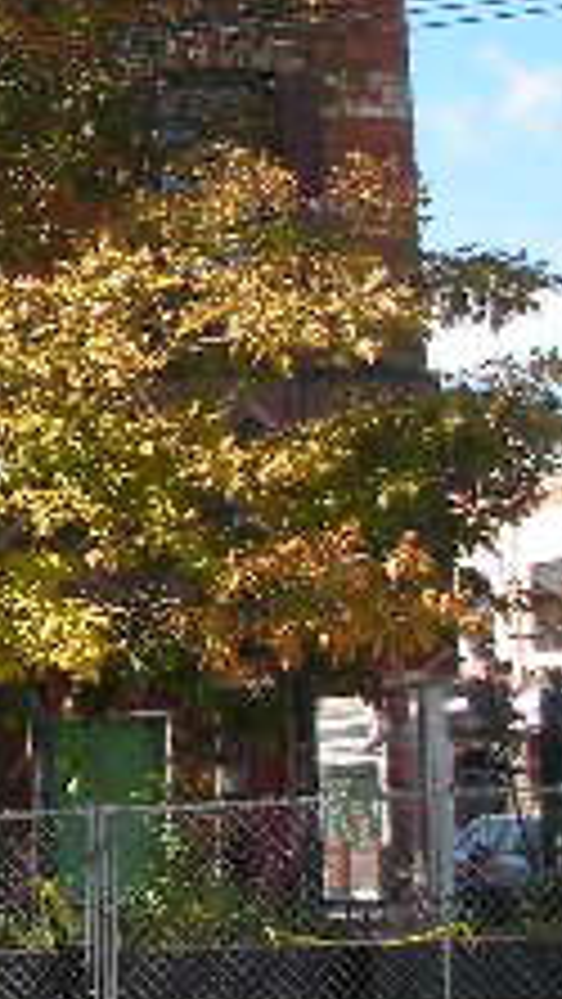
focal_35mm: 110
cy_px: 310
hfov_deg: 9.6
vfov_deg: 19.4
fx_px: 2912
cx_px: -841
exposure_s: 1/220
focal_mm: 6.3
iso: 64
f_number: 3.5
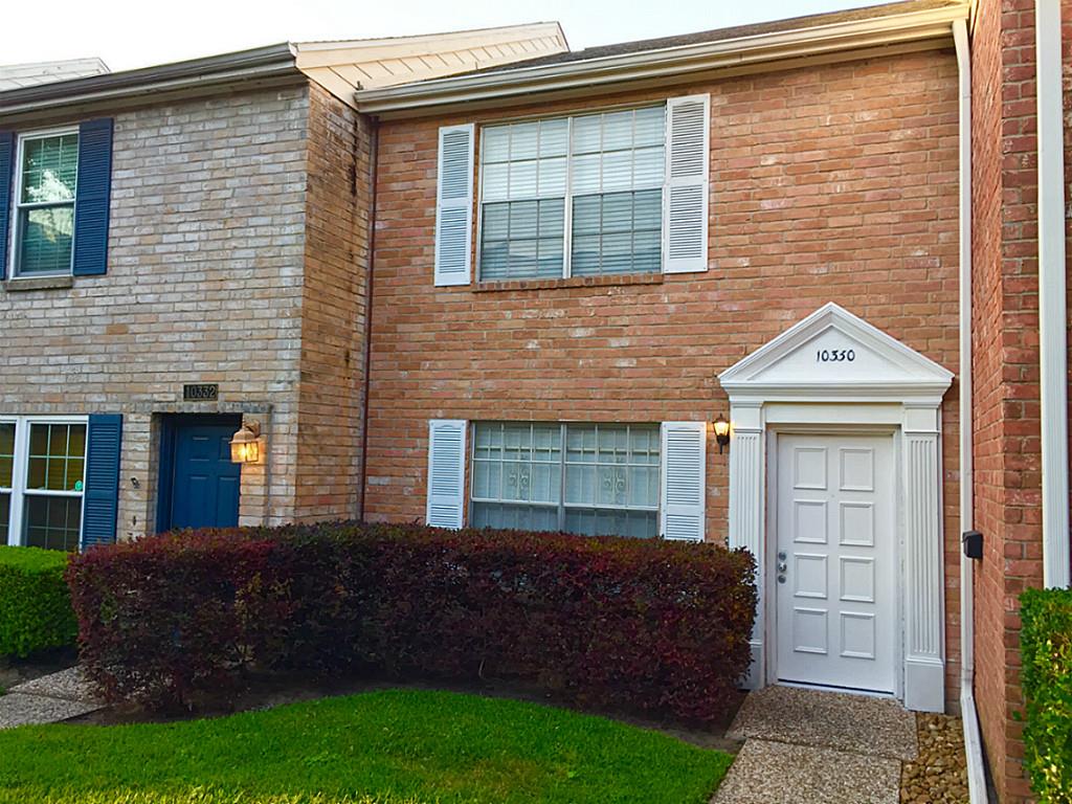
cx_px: 536
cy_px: 402
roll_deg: -1.9
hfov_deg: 61.7
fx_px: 898
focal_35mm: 29
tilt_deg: +2.5
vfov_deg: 48.2
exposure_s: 1/120
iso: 40
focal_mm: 4.15
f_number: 2.2
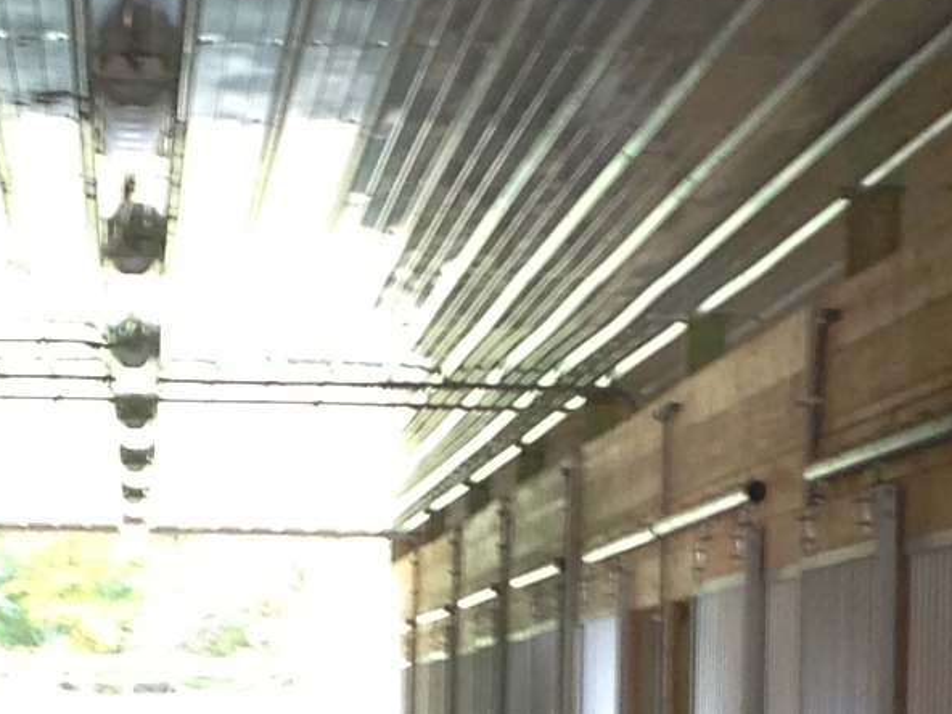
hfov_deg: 10.8
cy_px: 735
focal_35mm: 182
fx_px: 5005
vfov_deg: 8.1
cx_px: 236
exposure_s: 1/20
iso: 64
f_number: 2.4
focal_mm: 4.13
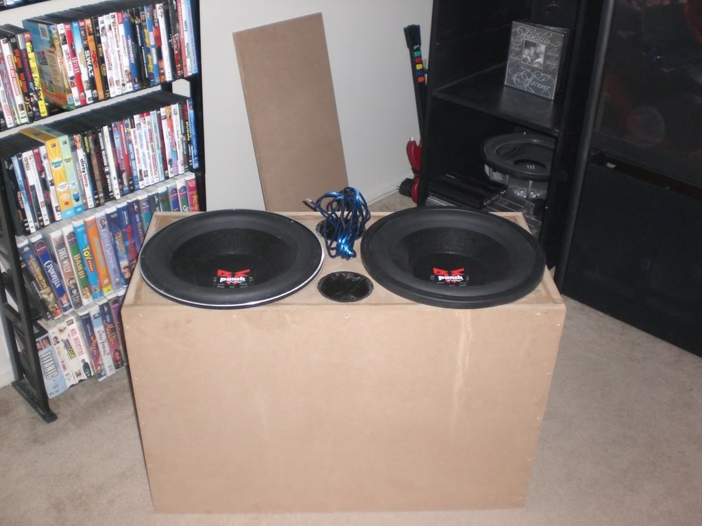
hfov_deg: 49.0
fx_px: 771
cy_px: 263
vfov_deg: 37.7
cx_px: 351
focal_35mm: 38
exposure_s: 1/60
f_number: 3.1
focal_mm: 6.3
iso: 200
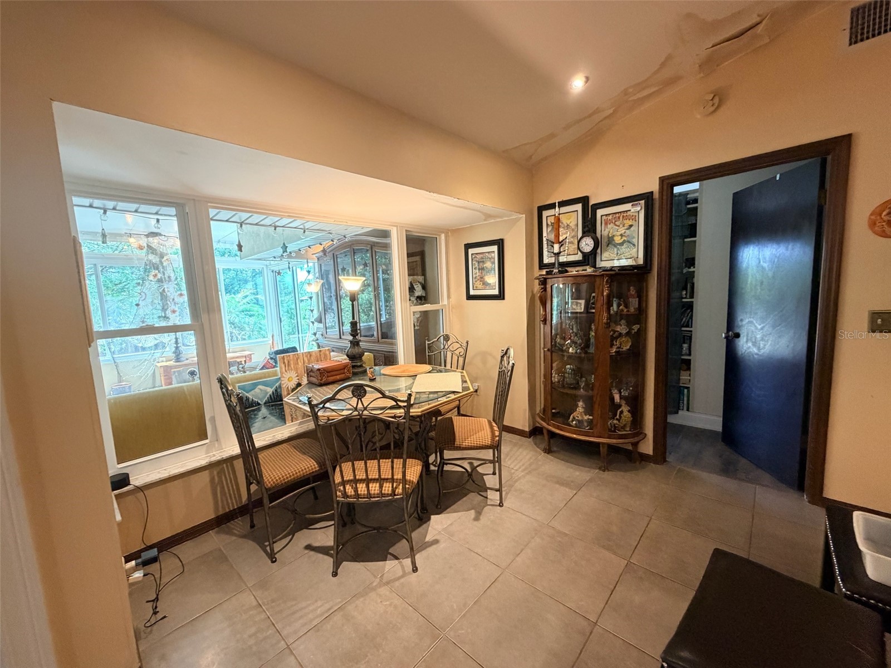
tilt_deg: -6.9
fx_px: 360
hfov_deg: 102.1
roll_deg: +2.2
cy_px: 334
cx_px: 446
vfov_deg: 85.7
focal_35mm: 14
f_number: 2.2
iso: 400
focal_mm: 2.22
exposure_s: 1/60
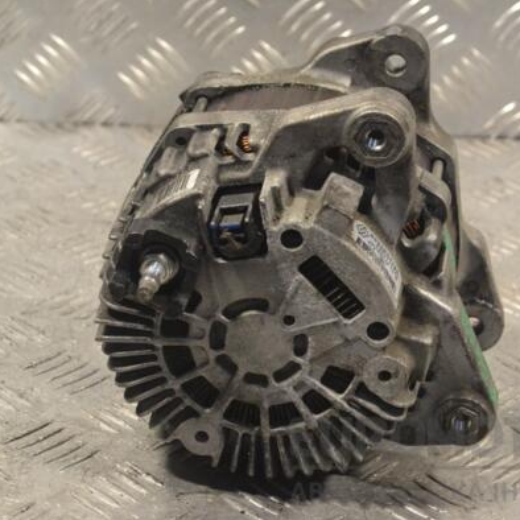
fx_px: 1812
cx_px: 265
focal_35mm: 107
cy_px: 261
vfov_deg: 16.3
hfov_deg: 16.3
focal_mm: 55
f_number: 9
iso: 3200
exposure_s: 1/320
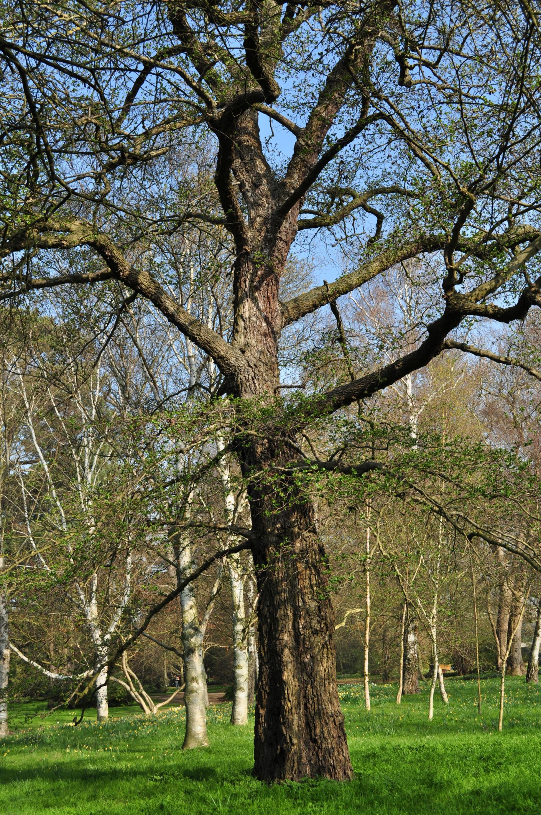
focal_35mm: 44
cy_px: 408
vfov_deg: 45.0
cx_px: 270
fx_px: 983
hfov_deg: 30.8
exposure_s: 1/400
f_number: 8
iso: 200
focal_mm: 29
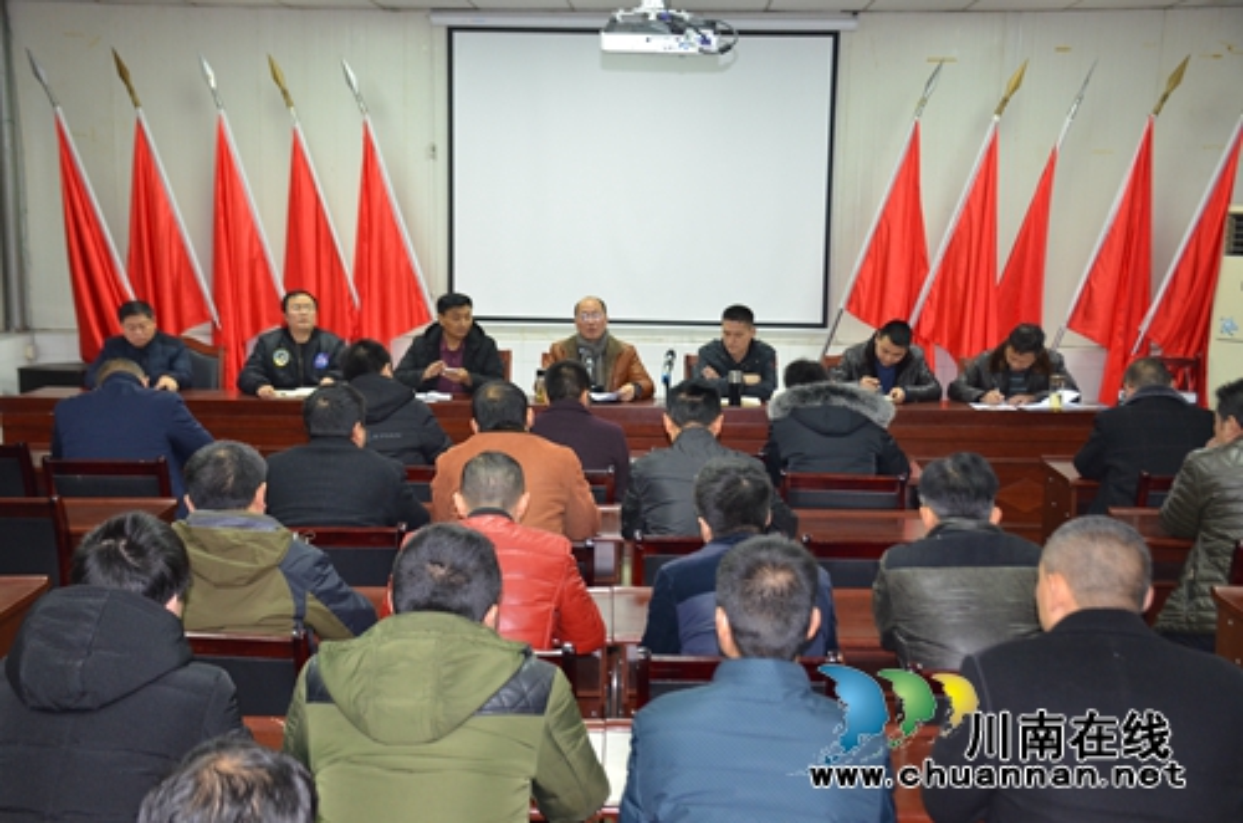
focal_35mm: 45
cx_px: 622
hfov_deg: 43.7
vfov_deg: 29.7
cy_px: 412
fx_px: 1550
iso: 800
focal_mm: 30
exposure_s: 1/60
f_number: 4
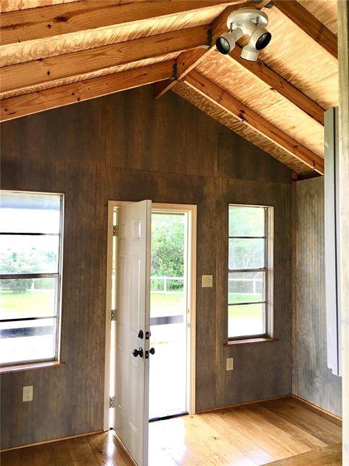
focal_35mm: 29
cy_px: 233
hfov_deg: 48.2
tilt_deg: +3.5
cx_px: 174
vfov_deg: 61.7
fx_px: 390
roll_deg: -1.1
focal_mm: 4.15
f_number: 2.2
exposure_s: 1/30
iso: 40
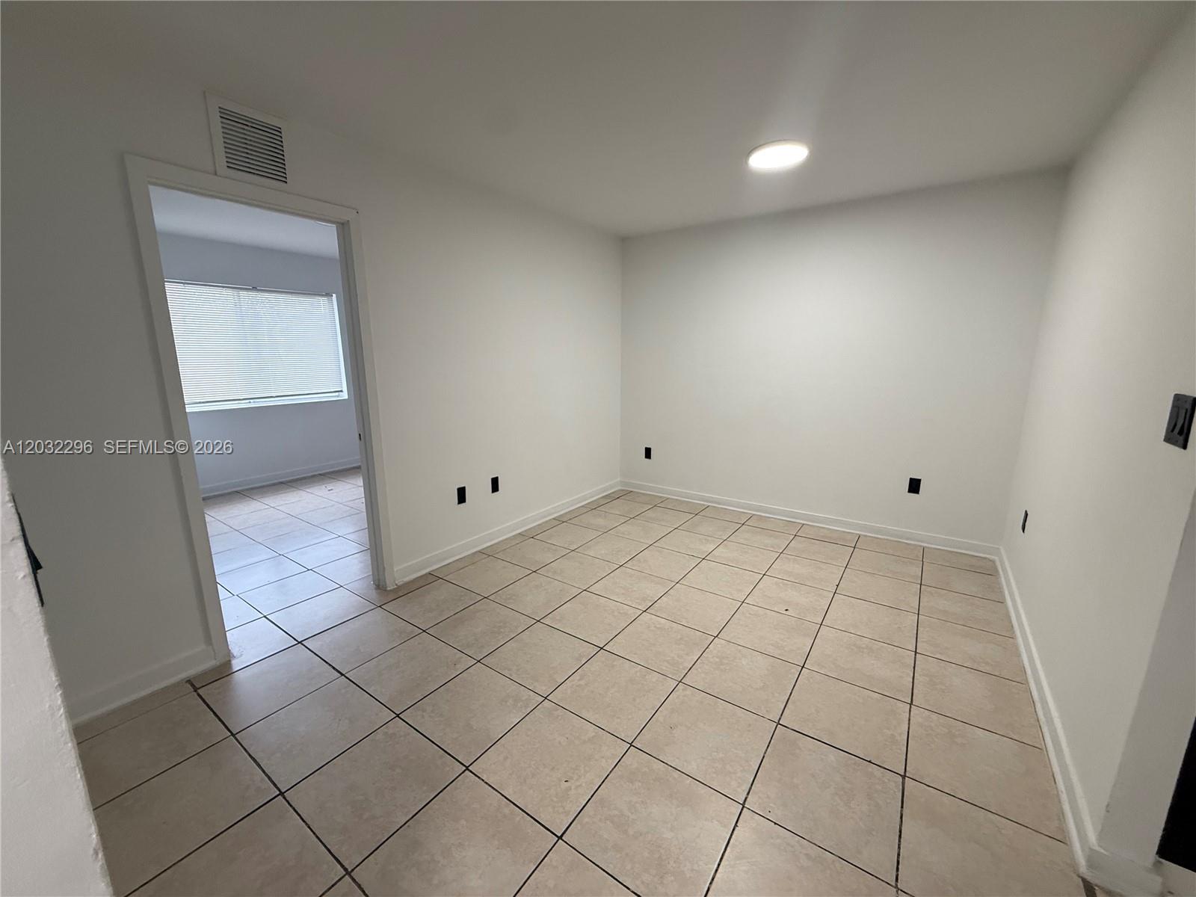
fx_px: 484
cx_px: 598
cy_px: 448
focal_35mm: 14
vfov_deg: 85.7
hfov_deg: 102.1
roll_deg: +0.1
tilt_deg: -10.5
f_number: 2.2
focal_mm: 2.22
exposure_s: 1/120
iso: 200
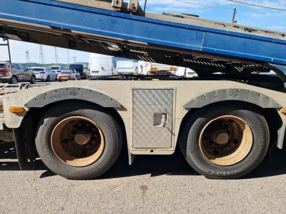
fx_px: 190
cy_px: 107
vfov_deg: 58.9
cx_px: 143
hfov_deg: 73.9
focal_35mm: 23
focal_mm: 5.4
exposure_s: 1/5882
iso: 50
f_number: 1.8
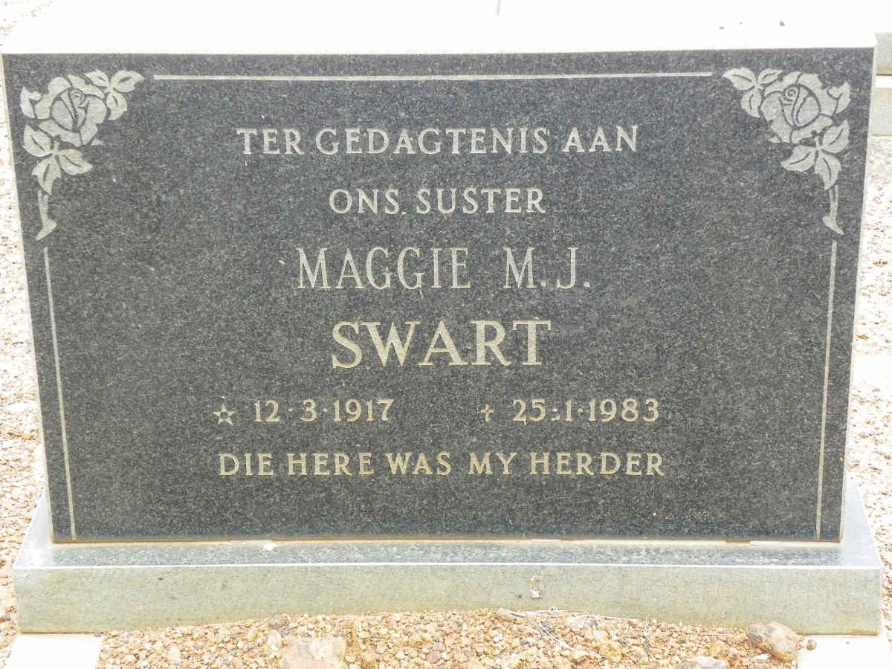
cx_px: 446
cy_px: 334
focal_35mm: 85
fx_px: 2190
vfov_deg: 17.4
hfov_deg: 23.0
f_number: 4
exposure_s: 1/60
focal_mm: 15.1
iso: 64
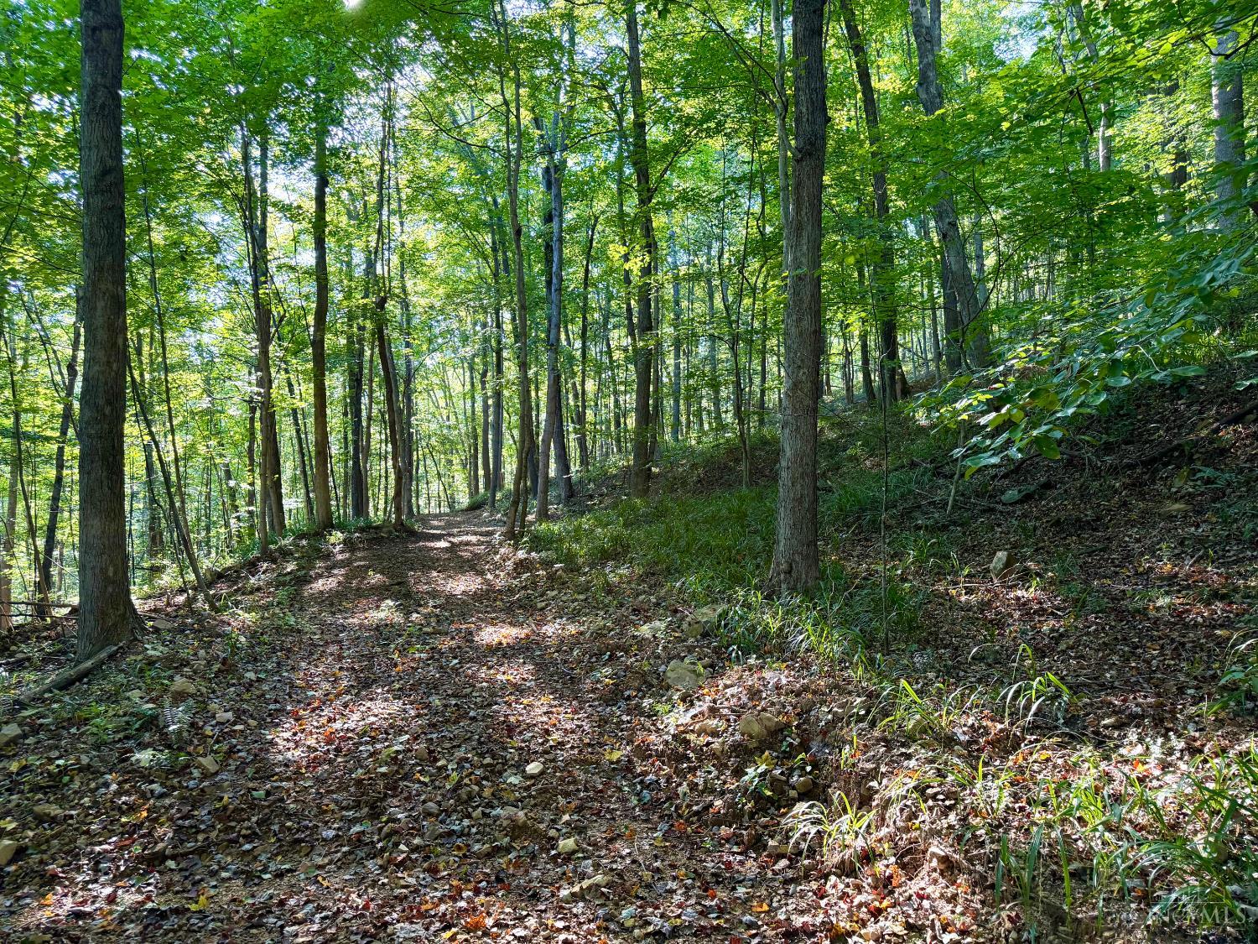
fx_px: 872
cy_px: 472
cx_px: 629
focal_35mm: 24
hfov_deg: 71.6
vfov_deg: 56.8
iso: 200
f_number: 1.78
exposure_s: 1/100
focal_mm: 6.76
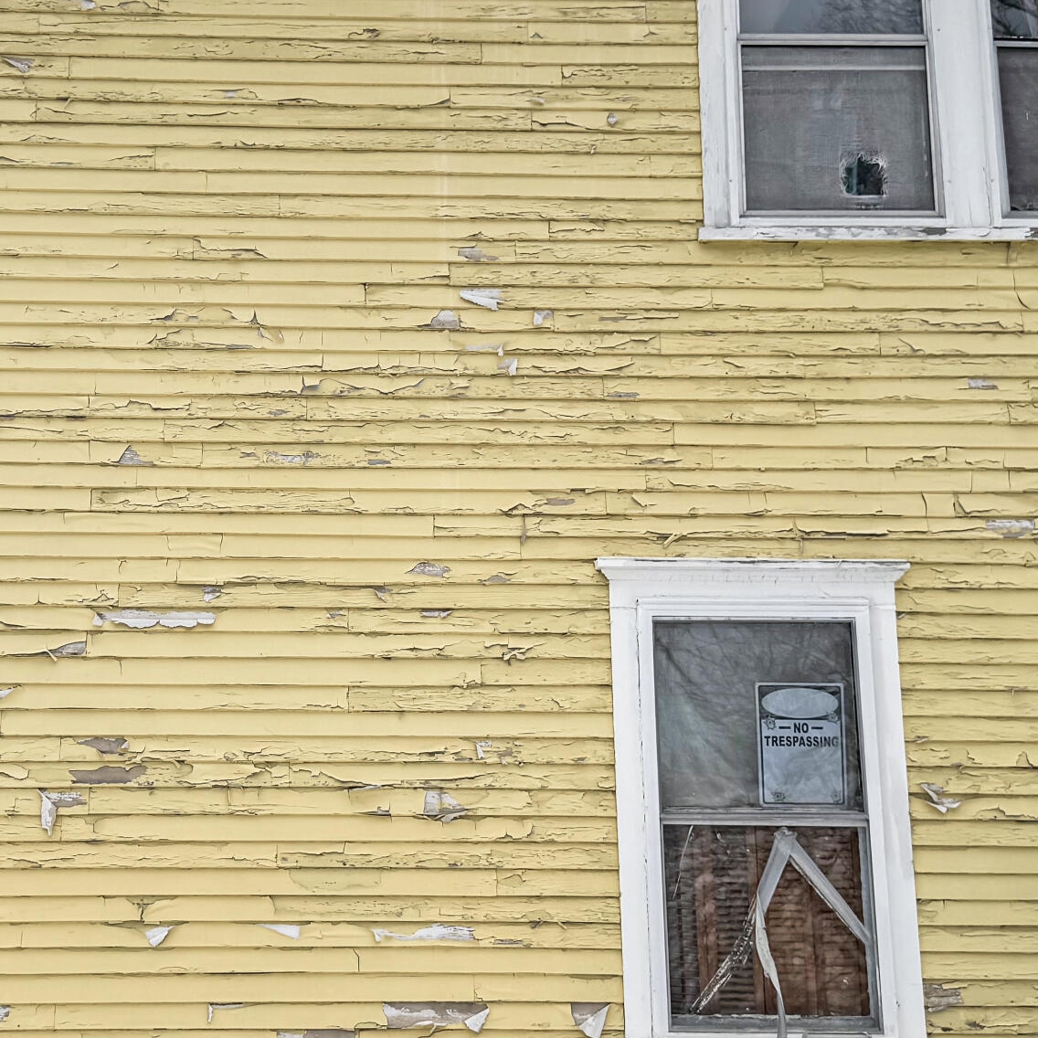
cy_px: 550
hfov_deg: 30.3
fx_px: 1900
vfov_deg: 30.6
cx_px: 347
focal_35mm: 56
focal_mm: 6.76
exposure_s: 1/419
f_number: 1.78
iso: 80
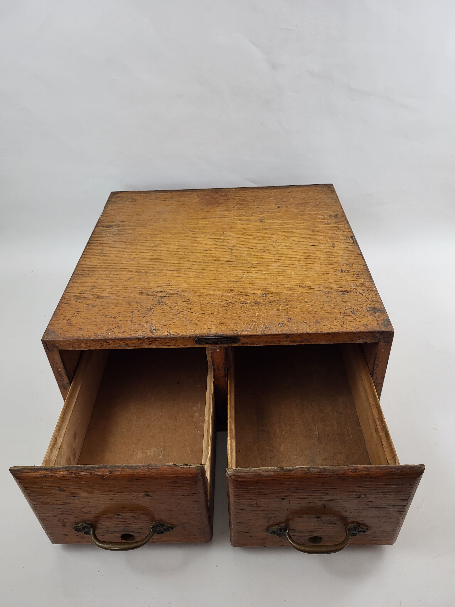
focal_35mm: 26
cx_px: 228
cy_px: 304
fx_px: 456
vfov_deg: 67.3
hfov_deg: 53.1
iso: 160
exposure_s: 1/50
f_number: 1.8
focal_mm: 5.4
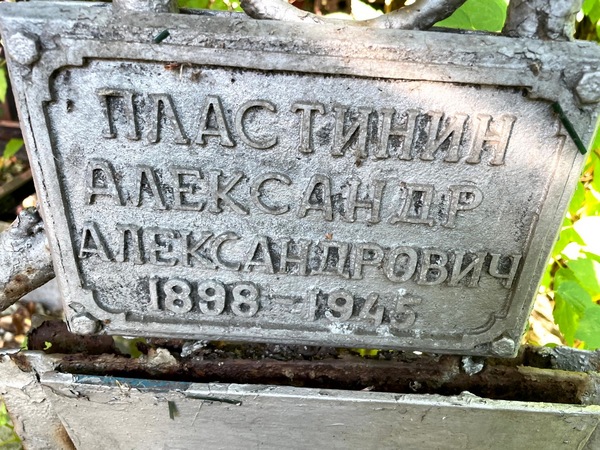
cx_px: 300
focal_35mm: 26
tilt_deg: -30.9
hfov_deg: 67.3
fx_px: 451
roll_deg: -3.6
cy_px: 225
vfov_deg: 53.1
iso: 80
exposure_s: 1/121
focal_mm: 4.2
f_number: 1.6
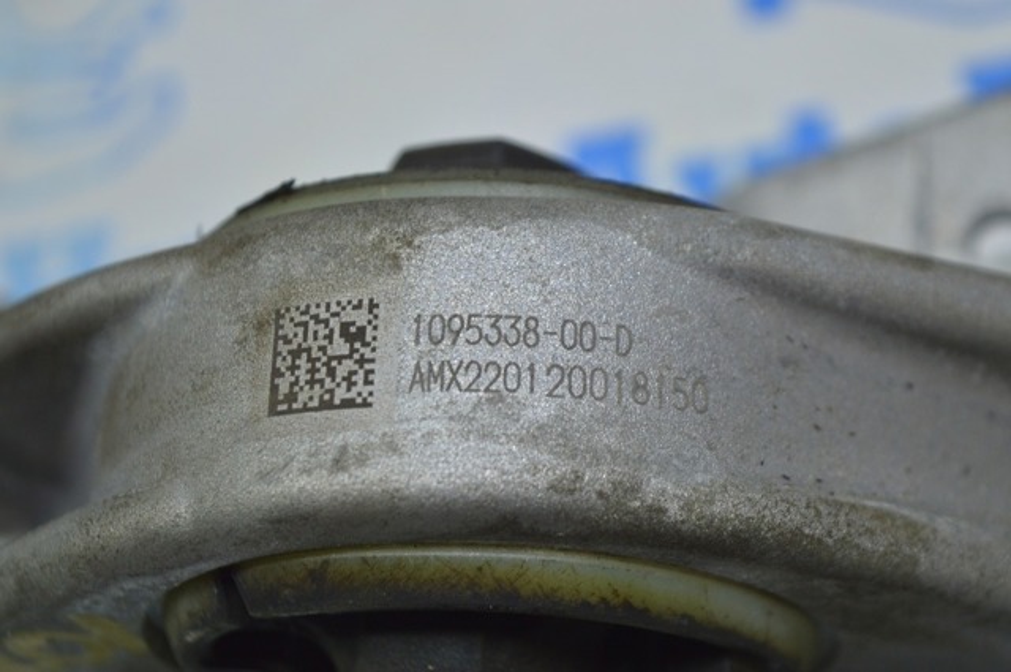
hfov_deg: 24.6
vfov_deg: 16.5
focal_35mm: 82
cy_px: 336
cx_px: 506
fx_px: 2314
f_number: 5.6
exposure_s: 1/50
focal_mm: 55
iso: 400
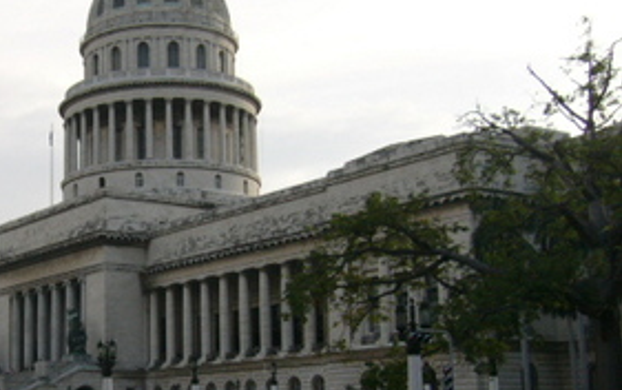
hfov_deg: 29.8
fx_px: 1119
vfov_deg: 19.7
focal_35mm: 66
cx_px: 71
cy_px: 252
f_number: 8
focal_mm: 5.8
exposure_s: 1/125
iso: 100
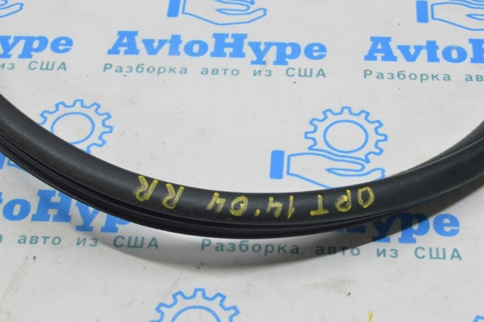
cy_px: 161
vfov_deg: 16.5
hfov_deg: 24.6
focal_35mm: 82
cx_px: 242
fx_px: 1108
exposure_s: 1/20
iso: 6400
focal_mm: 55
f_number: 20
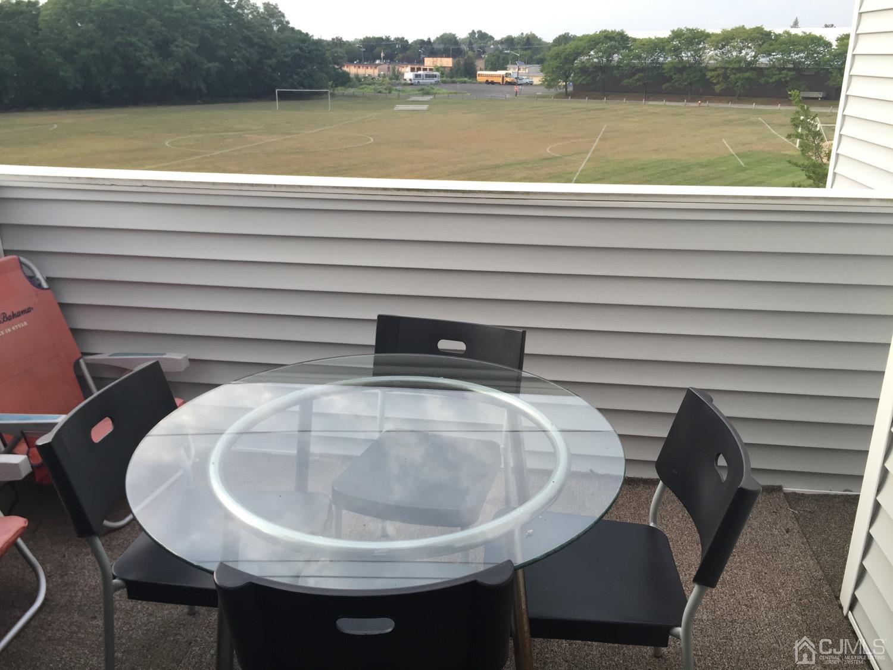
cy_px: 335
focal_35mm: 29
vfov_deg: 48.2
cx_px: 446
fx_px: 748
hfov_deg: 61.7
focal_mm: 4.15
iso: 40
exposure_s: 1/120
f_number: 2.2
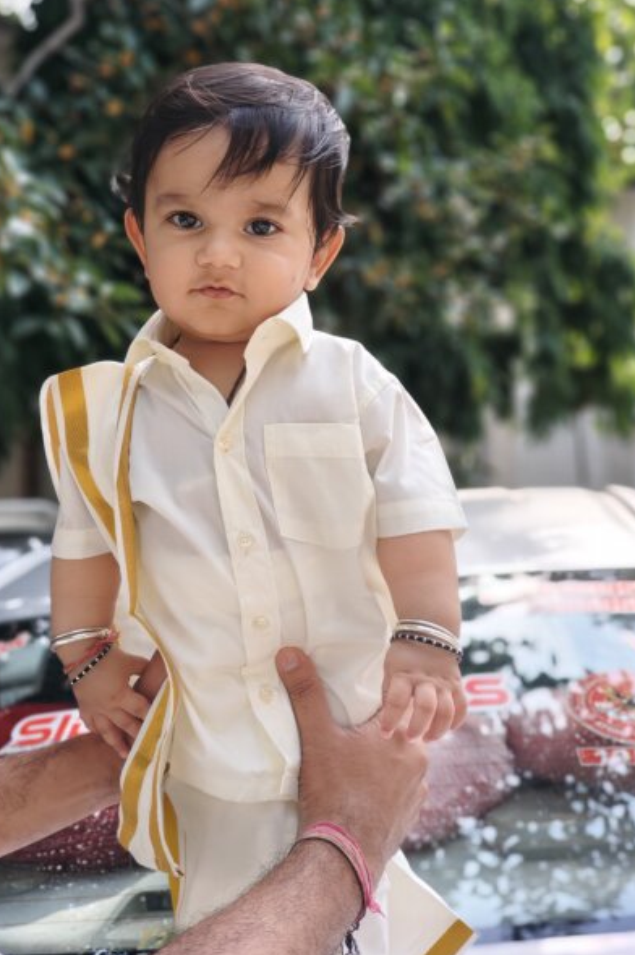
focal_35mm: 53
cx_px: 318
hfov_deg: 25.5
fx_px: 1404
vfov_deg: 37.5
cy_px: 475
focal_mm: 7.1
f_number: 2
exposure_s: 1/218
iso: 210
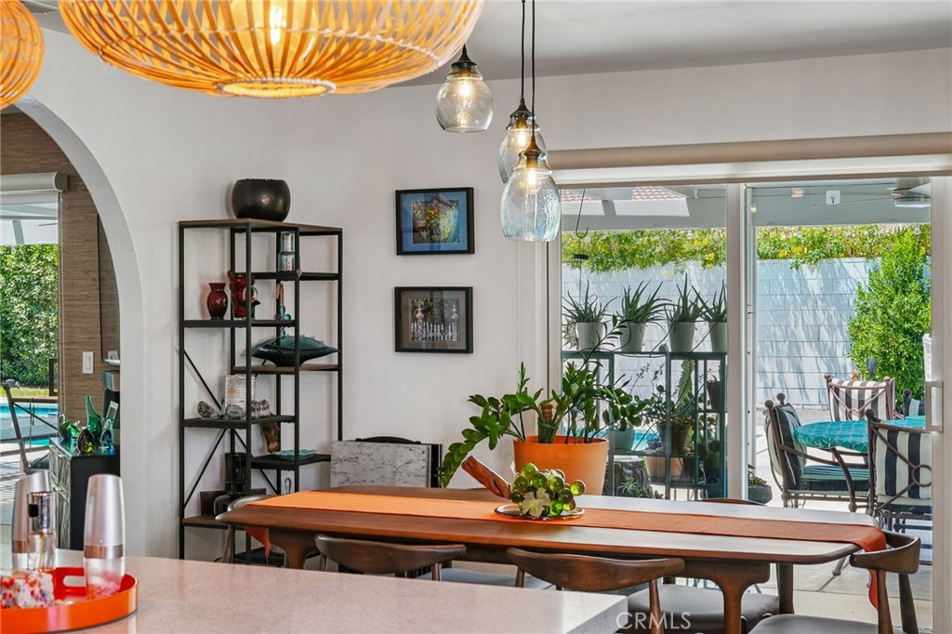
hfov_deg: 39.6
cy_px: 317
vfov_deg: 27.0
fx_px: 1322
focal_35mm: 50
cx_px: 476
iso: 400
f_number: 9
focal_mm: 50
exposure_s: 1/50
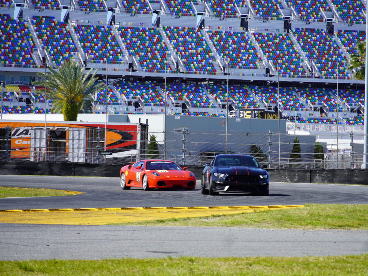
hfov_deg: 9.7
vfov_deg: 7.2
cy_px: 138
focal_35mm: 205
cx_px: 205
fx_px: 2179
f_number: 5.6
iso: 100
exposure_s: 1/320
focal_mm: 126
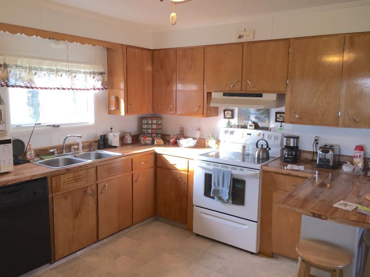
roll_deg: -0.8
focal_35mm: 29
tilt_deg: -6.8
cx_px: 185
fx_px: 310
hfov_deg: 61.7
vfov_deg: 48.2
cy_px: 138
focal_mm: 4.15
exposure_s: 1/60
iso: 40
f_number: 2.2
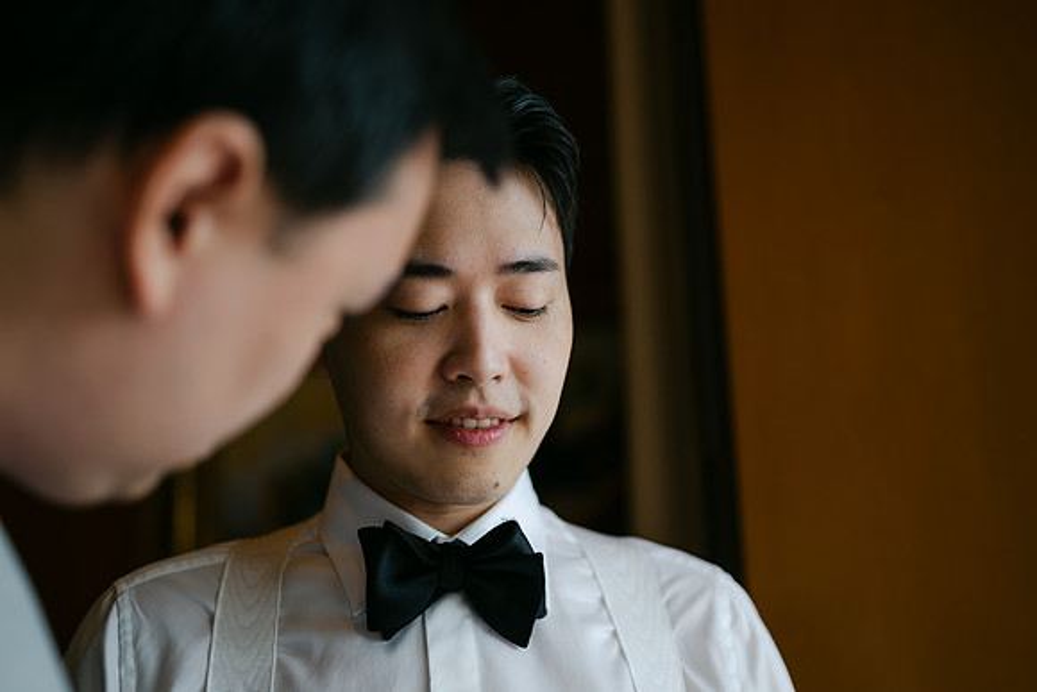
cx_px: 518
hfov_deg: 39.6
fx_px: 1441
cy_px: 346
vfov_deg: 27.0
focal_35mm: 50
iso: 64
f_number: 1.8
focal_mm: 50
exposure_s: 1/160
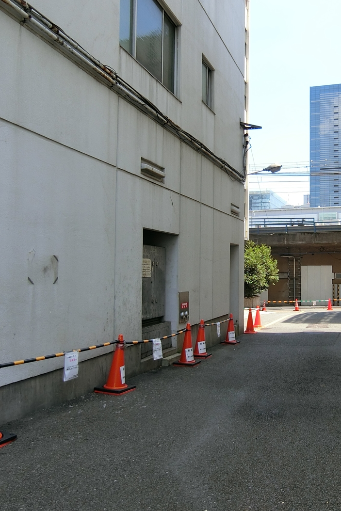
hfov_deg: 42.0
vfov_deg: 61.9
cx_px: 265
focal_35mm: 30
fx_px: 426
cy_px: 263
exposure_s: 1/400
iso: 80
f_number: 2.7
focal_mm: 4.06
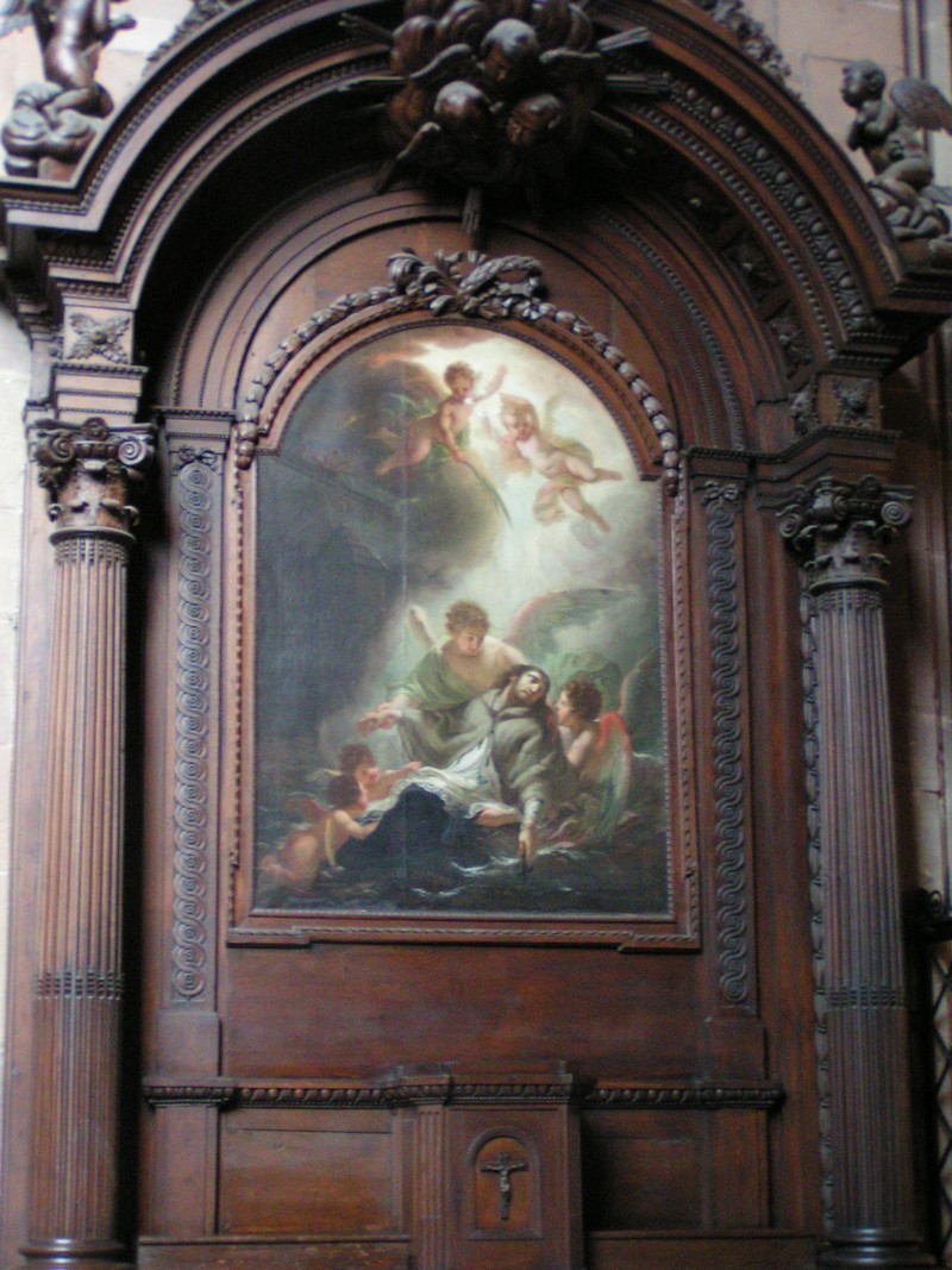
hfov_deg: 24.4
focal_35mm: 60
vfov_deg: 32.2
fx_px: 2201
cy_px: 635
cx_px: 476
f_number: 3.2
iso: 400
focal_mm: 9.2
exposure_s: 1/5
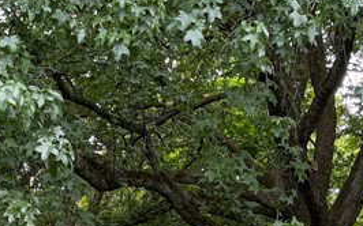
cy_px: 354
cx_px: 93
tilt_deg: -2.0
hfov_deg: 21.0
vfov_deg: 12.6
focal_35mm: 98
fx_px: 969
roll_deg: +0.3
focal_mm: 6.76
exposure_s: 1/175
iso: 80
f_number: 1.78
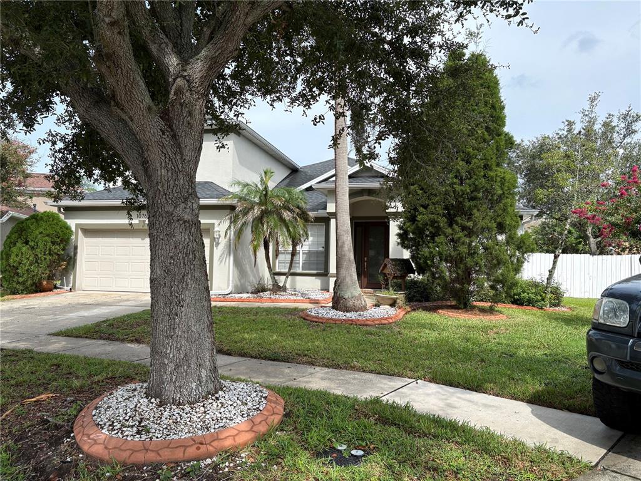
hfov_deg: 67.3
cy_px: 240
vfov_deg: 53.1
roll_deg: -0.6
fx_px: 481
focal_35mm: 26
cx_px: 320
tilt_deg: +4.5
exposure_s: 1/2364
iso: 50
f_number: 1.6
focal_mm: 5.96
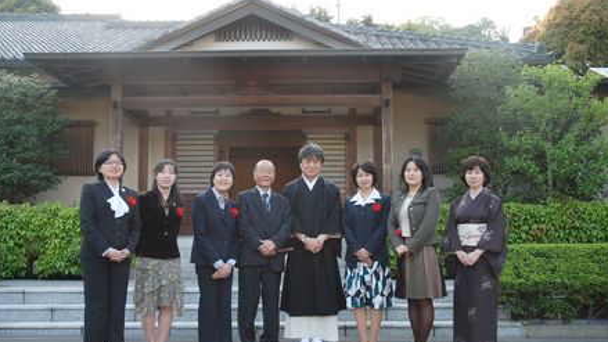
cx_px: 303
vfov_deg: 27.4
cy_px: 195
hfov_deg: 46.8
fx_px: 702
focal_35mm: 44
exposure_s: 1/100
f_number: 5
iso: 200
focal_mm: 27
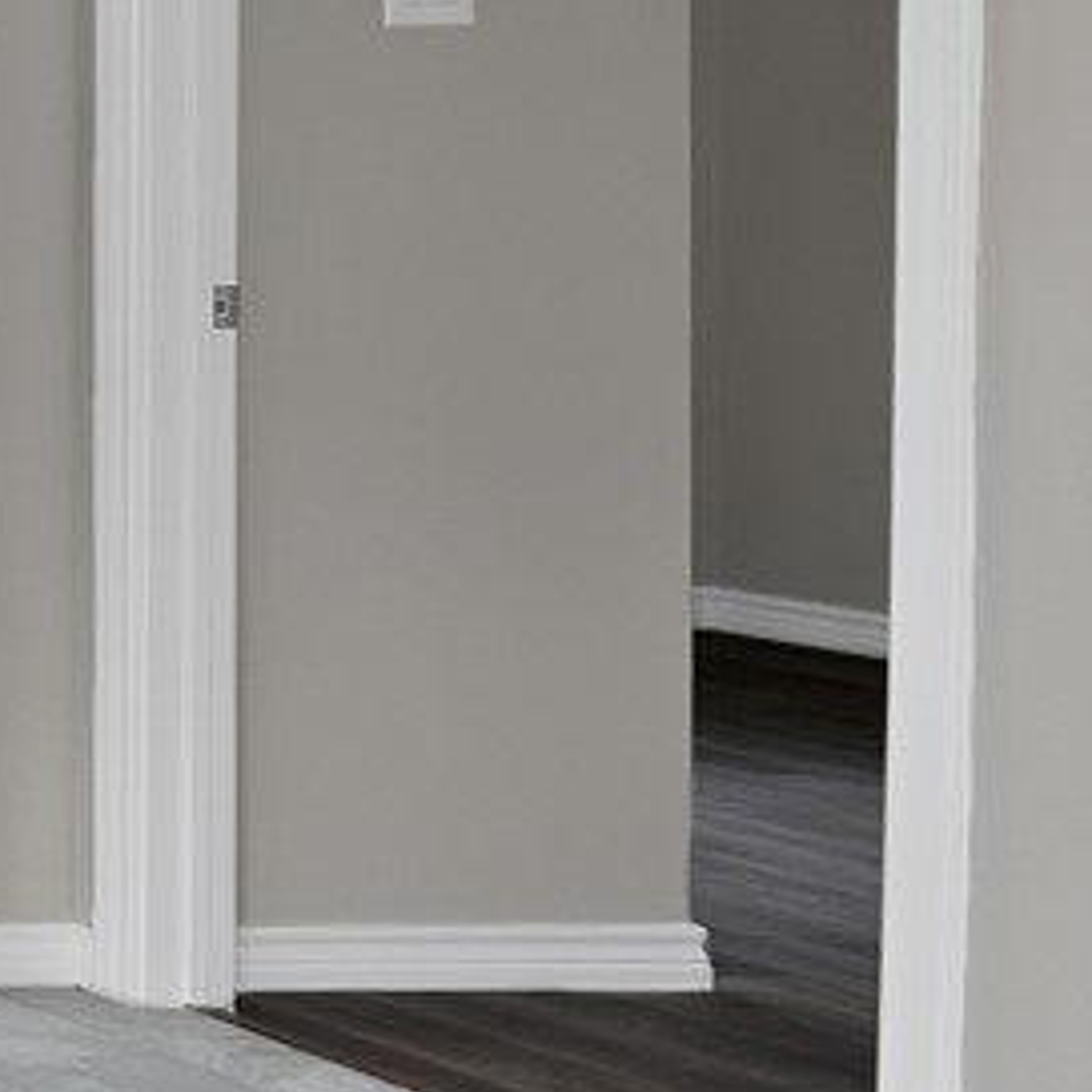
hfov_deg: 9.8
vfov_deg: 22.5
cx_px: -2626
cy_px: 100
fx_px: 2677
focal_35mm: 75
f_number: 9
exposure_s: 1/3
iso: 640
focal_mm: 12
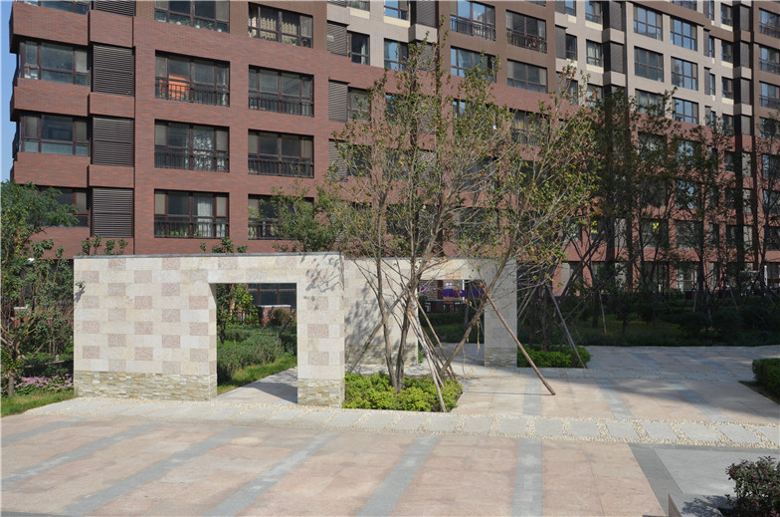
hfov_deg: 59.6
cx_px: 390
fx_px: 681
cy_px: 258
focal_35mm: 32
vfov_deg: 41.5
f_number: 8
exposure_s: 1/250
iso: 100
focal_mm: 21
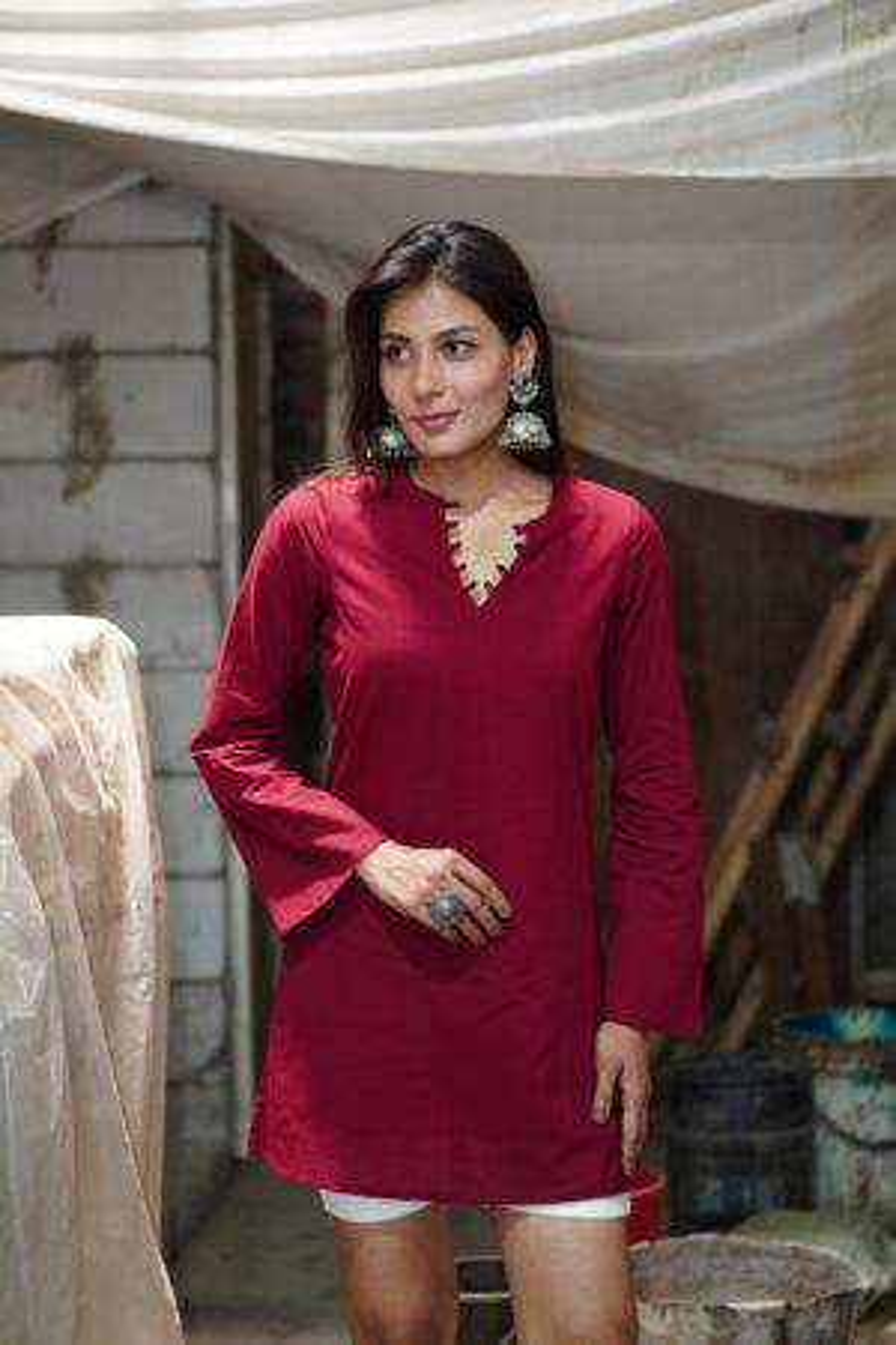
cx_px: 448
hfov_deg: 18.2
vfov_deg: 27.0
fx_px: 2800
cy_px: 672
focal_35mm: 75
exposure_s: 1/125
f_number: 2
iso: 250
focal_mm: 50
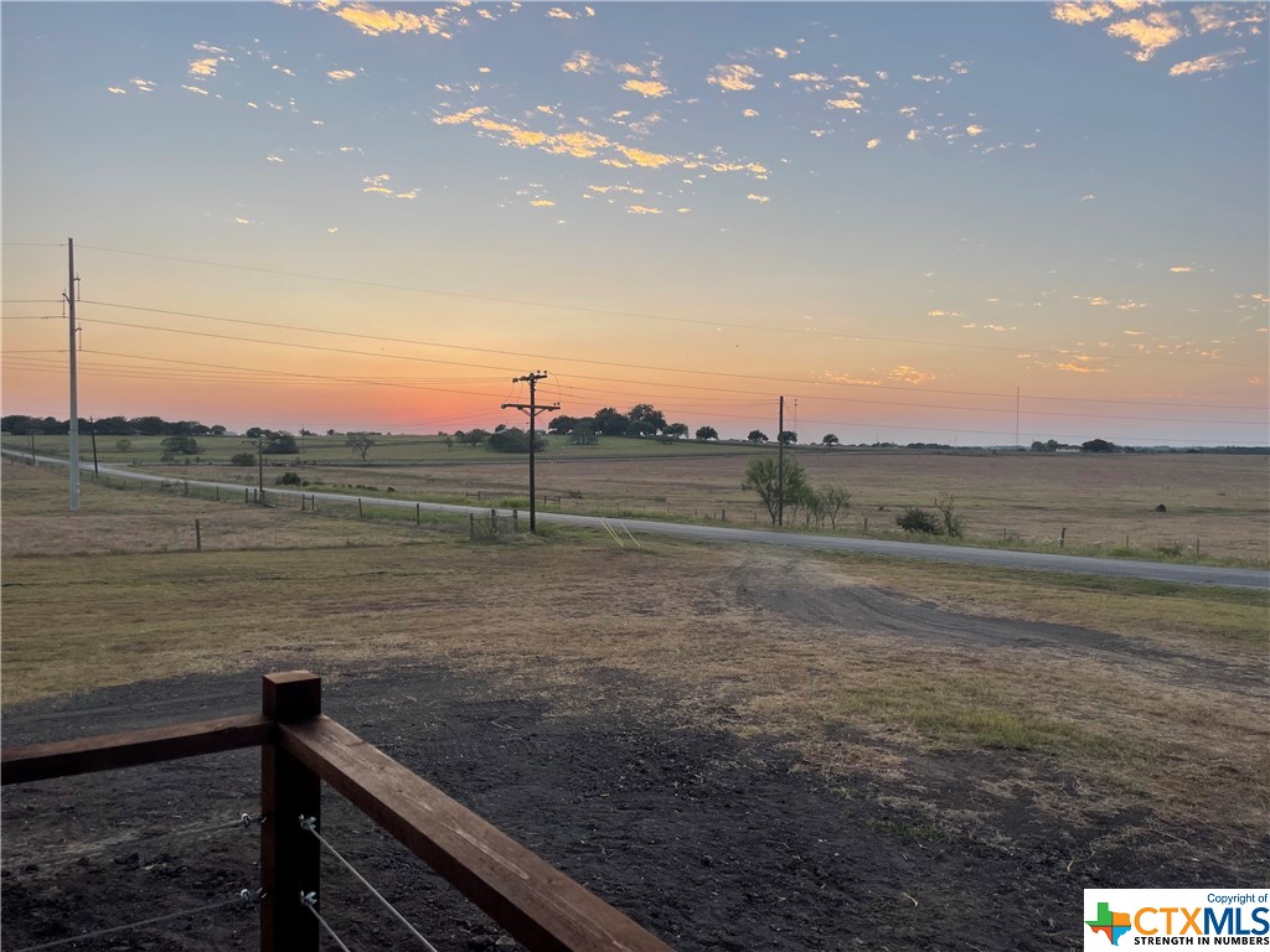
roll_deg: -0.8
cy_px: 476
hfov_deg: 67.3
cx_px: 635
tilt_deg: -2.5
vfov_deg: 53.1
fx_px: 954
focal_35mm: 26
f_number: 1.6
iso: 32
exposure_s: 1/342
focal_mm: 5.1
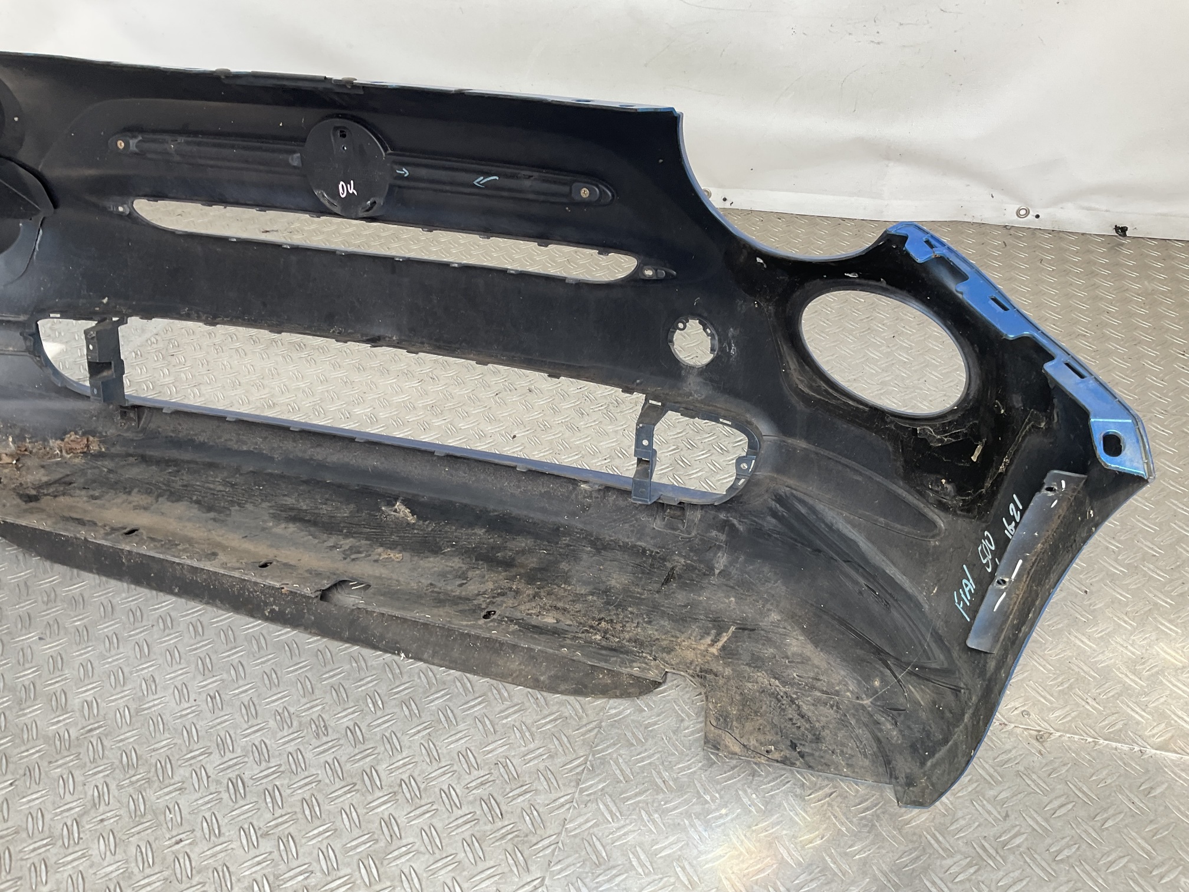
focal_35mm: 29
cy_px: 446
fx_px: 996
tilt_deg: -38.2
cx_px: 594
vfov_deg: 48.2
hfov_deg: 61.7
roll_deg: +4.2
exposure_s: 1/100
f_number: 1.8
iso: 20
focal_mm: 3
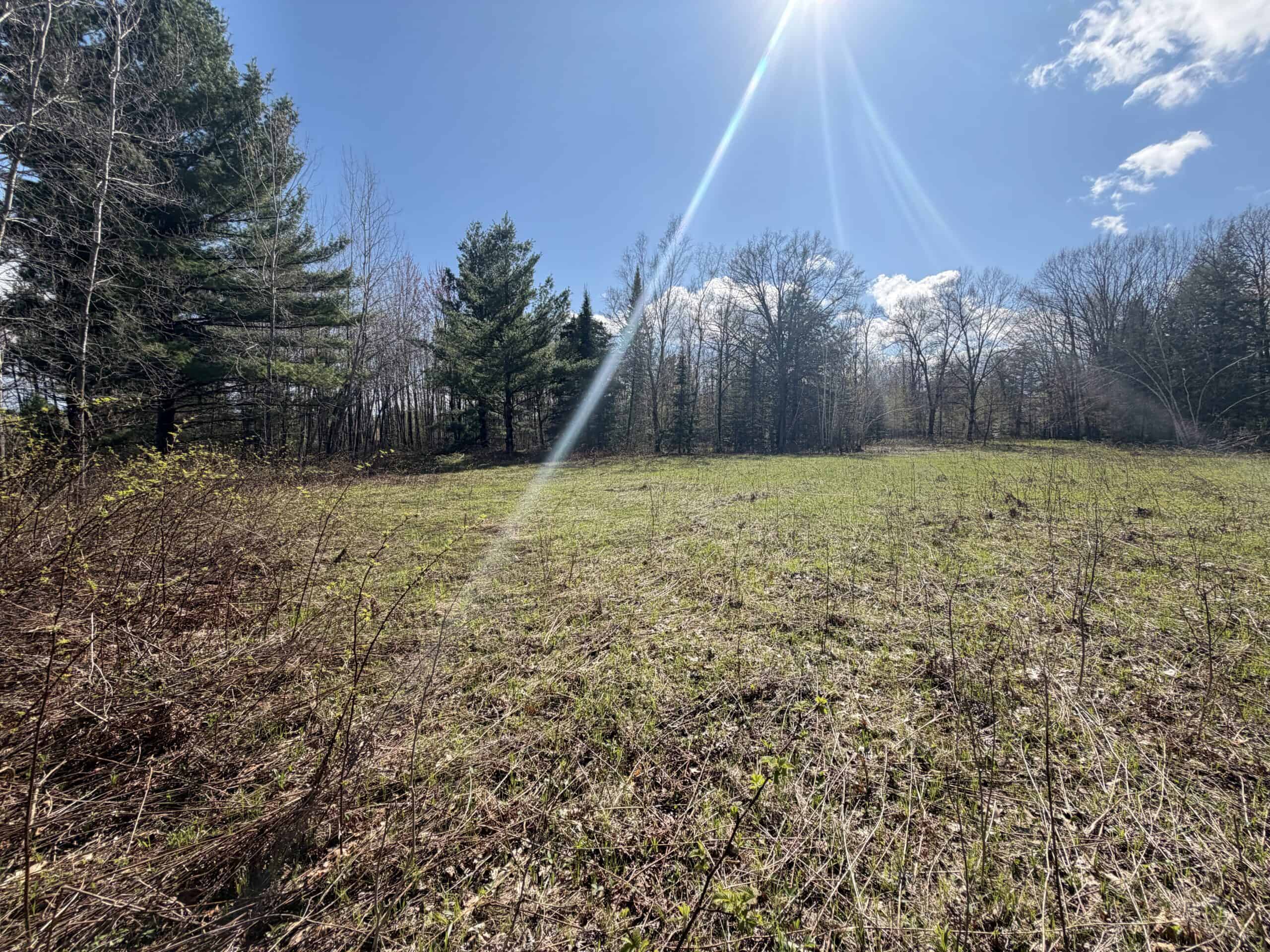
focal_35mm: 14
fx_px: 514
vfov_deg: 85.7
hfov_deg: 102.1
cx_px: 635
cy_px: 476
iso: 32
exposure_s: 1/770
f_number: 2.2
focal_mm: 2.22
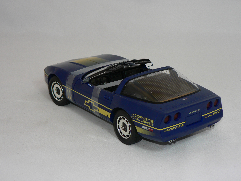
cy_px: 90
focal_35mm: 74
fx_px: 515
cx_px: 120
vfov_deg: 19.9
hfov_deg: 26.3
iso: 80
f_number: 3.2
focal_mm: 12.4
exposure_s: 1/60
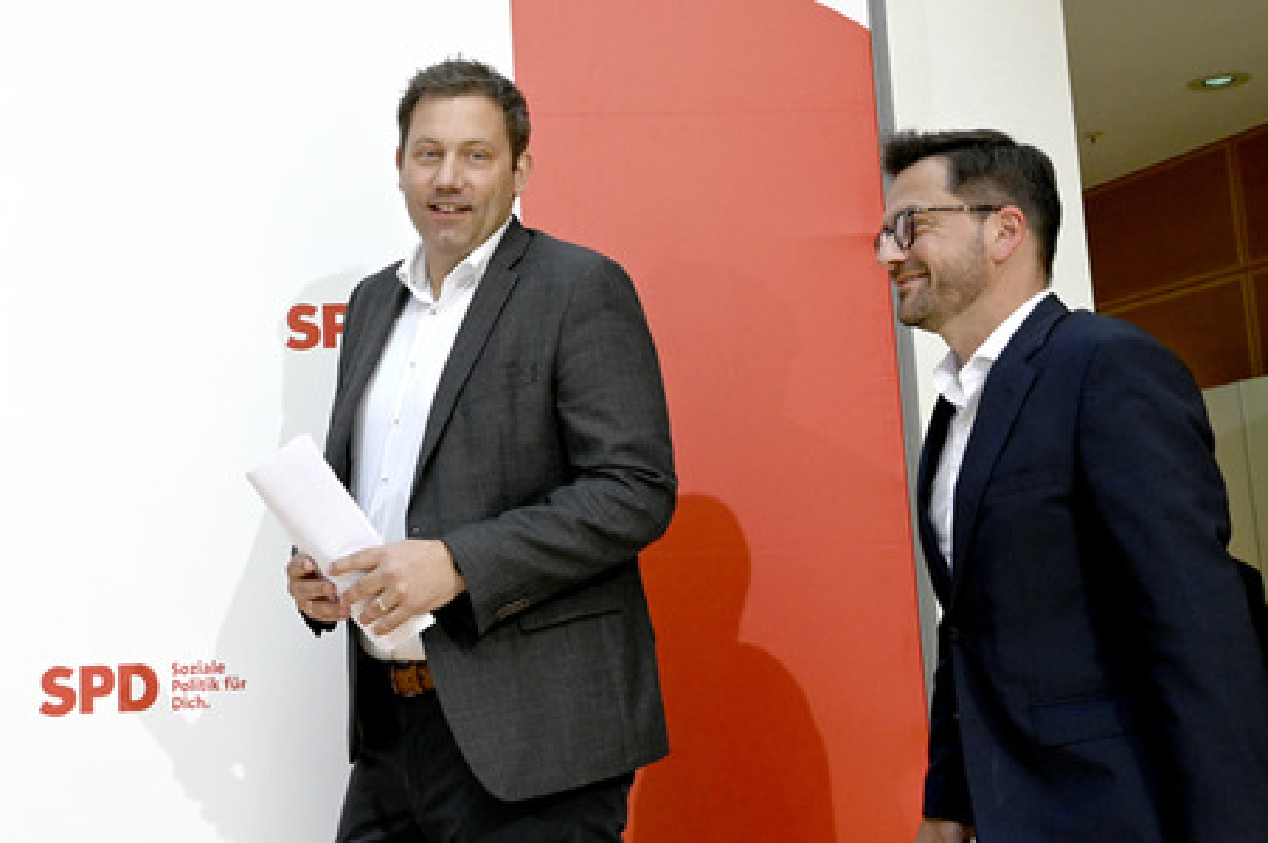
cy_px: 422
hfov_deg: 45.5
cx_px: 634
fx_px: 1513
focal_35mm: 43
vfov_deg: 31.1
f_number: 10
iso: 3200
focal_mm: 43
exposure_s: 1/400
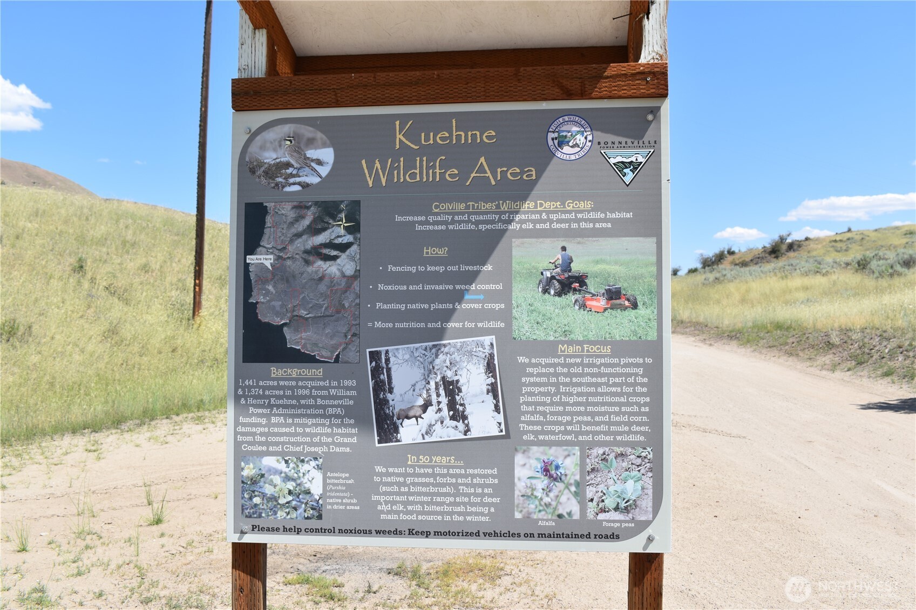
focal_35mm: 34
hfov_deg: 55.1
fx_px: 878
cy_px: 305
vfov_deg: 38.4
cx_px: 458
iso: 110
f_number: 8
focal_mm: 23
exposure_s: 1/250
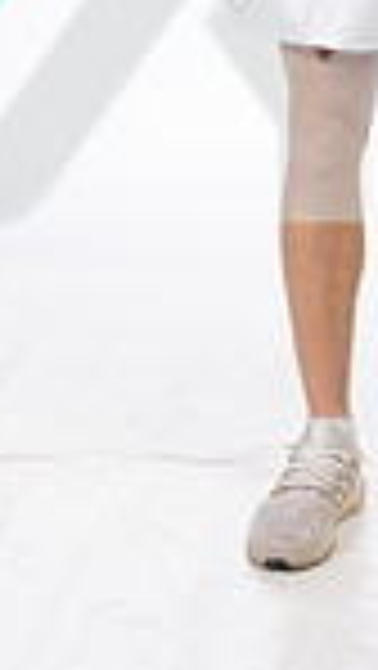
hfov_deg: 7.6
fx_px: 2811
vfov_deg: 13.1
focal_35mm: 158
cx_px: 441
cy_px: -229
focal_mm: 50
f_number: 7.1
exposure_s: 1/250
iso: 640
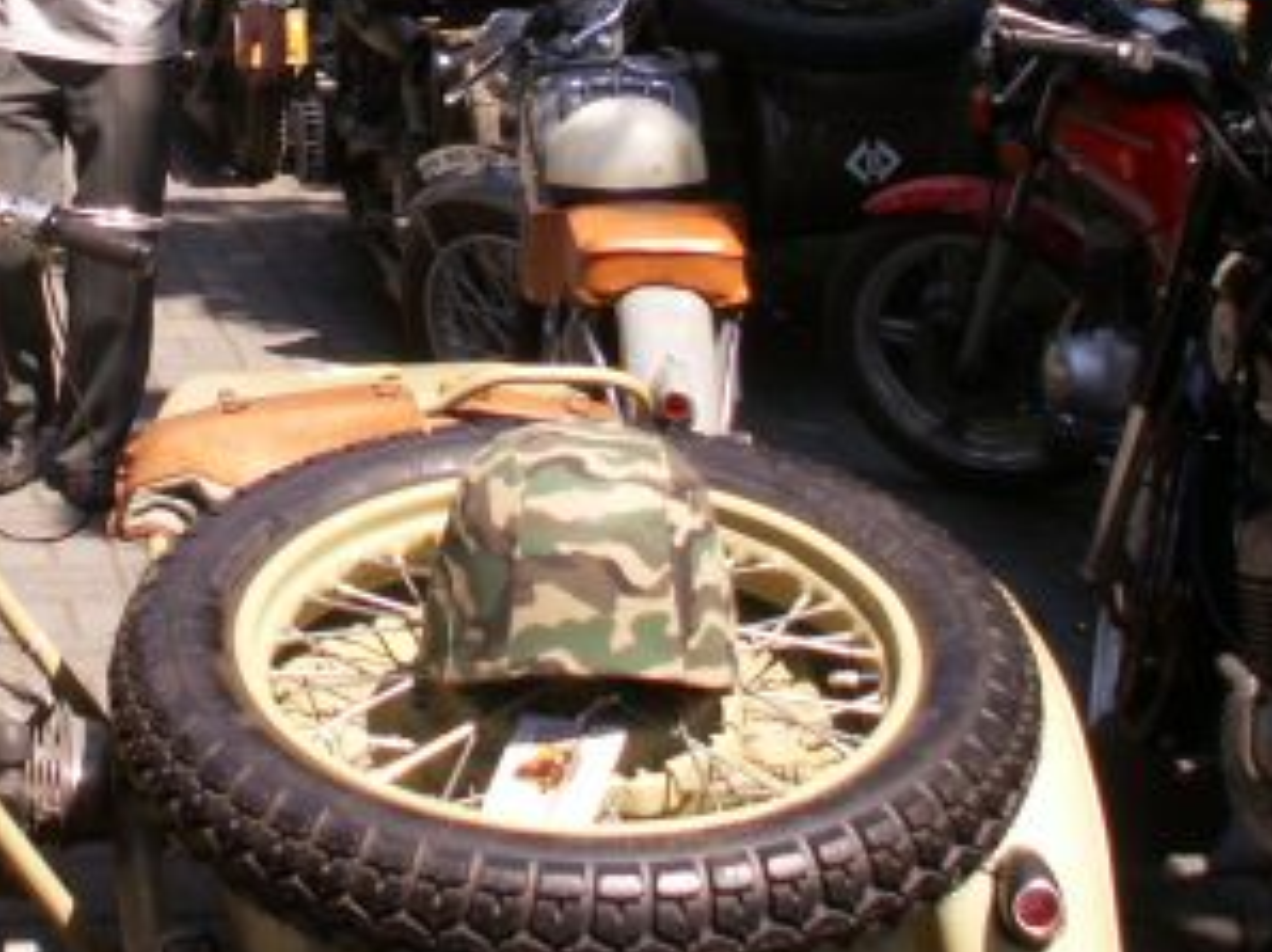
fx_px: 3451
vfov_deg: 15.3
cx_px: 401
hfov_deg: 20.8
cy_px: -77
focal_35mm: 94
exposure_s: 1/160
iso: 50
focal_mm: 5.86
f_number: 5.6
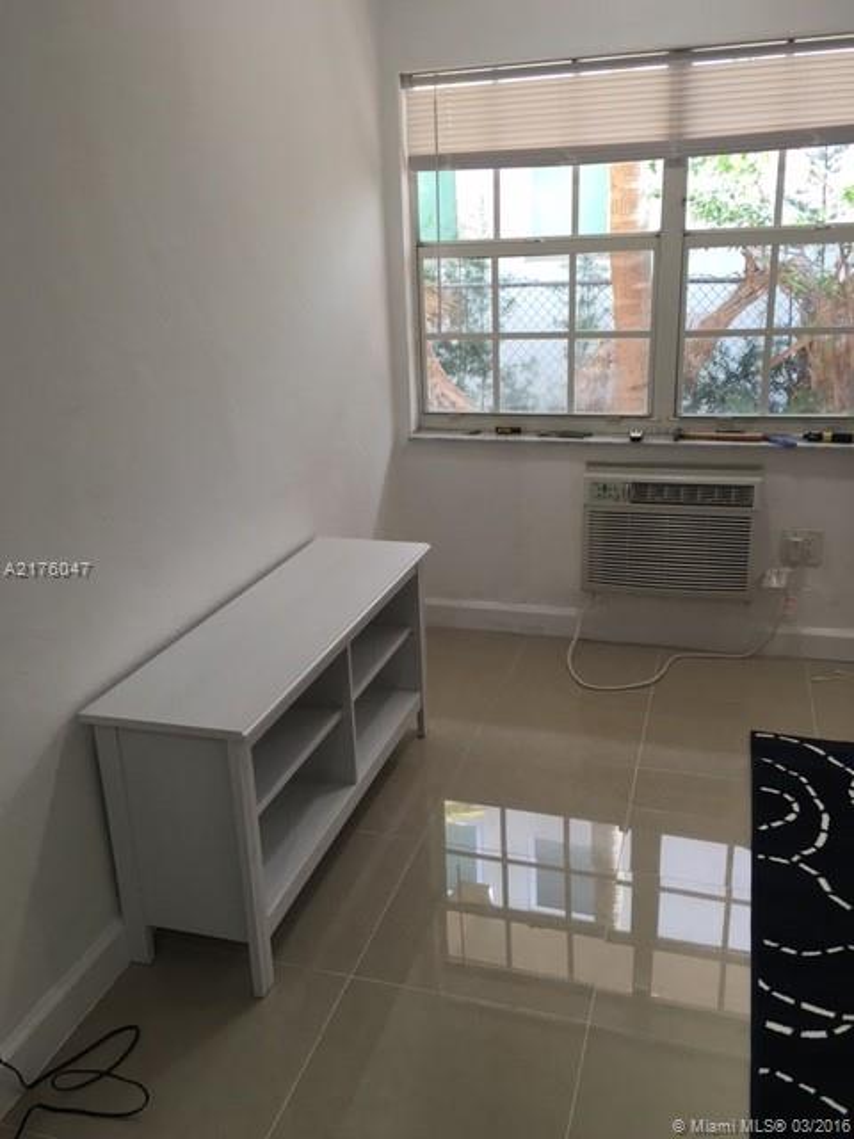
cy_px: 570
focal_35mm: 29
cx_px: 427
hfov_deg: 48.2
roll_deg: +1.9
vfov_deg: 61.7
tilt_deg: -17.7
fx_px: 954
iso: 32
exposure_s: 1/30
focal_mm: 4.15
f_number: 2.2
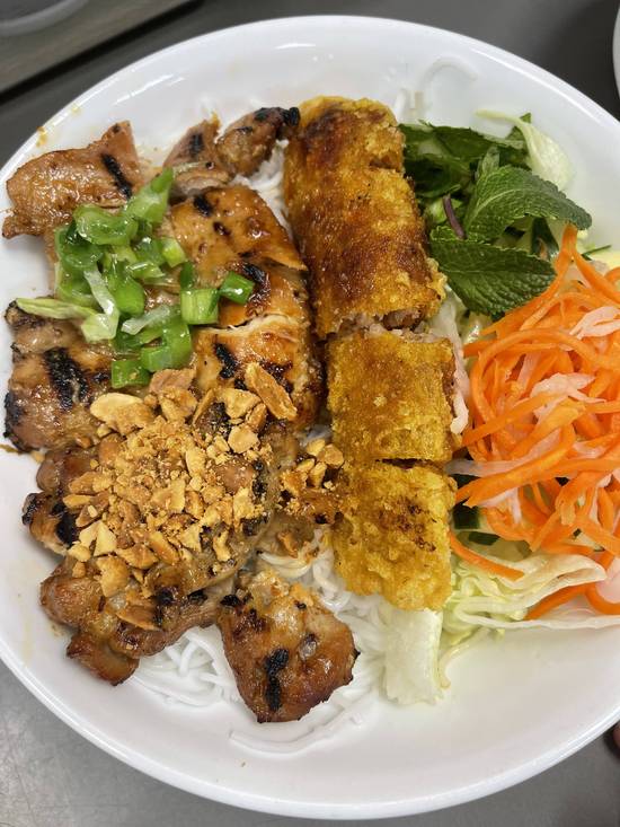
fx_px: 621
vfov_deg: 67.3
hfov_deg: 53.1
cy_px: 414
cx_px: 310
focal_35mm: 26
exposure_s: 1/120
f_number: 1.6
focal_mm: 5.1
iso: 125
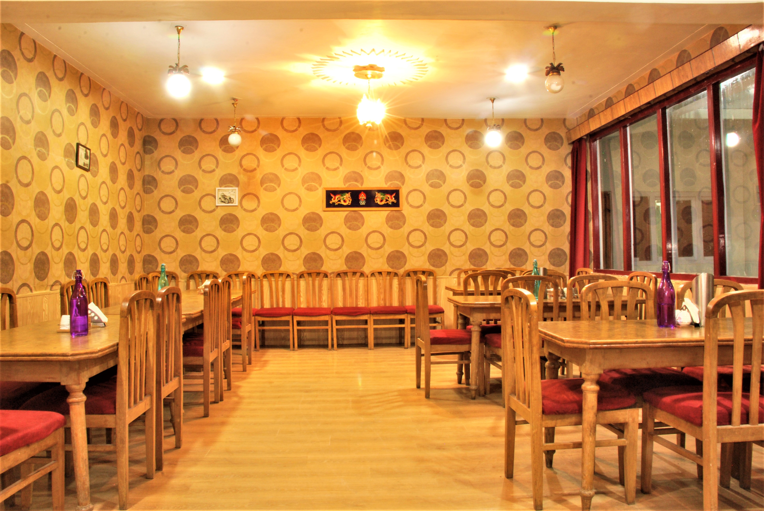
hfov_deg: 61.9
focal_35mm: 30
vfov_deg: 43.7
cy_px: 256
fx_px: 637
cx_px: 382
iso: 400
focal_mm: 20
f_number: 22
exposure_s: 6
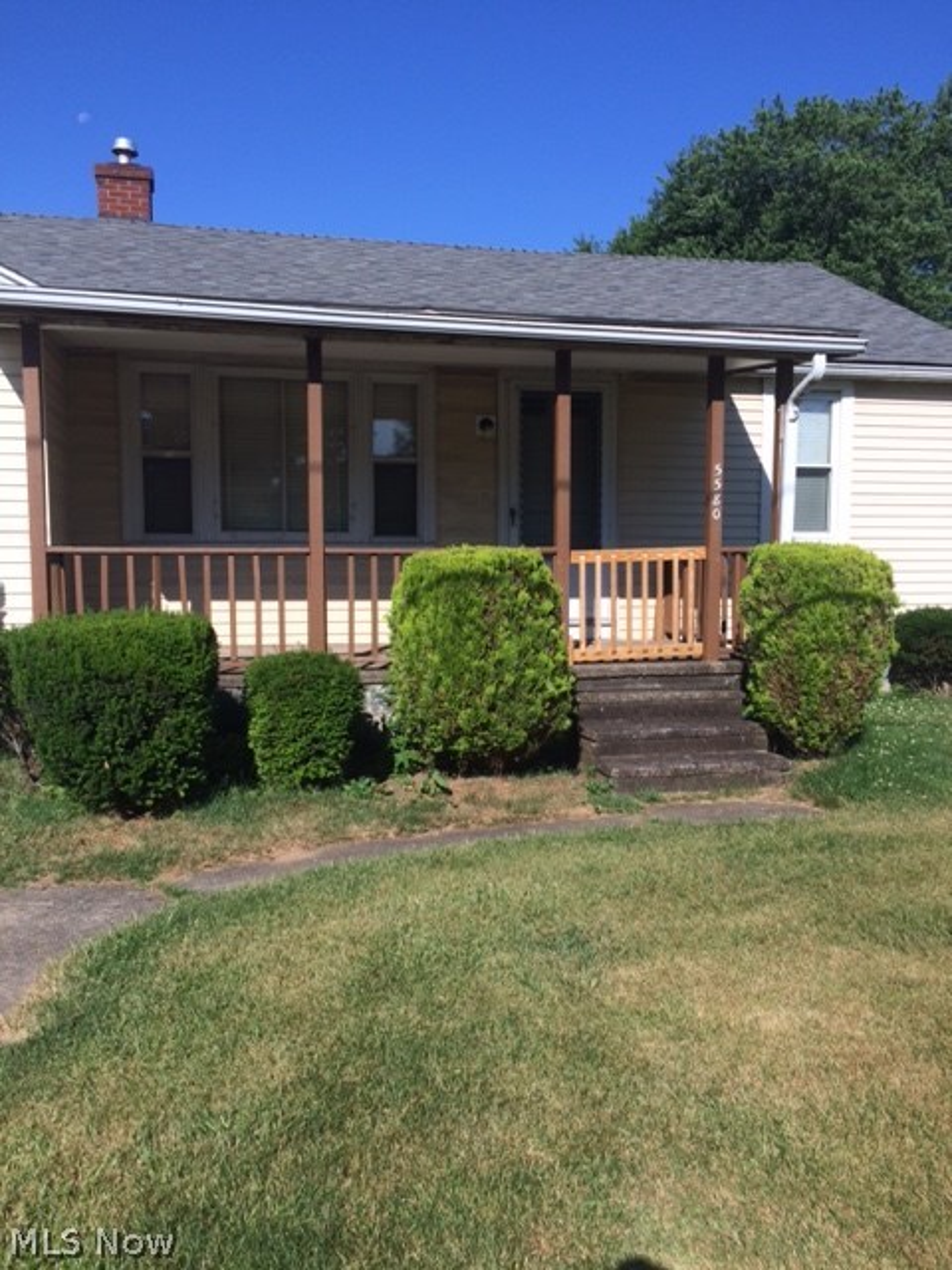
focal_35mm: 29
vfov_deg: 61.7
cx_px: 476
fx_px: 1063
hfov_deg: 48.2
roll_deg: +1.0
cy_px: 635
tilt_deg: -4.7
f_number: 2.2
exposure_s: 1/2160
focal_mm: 4.15
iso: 32
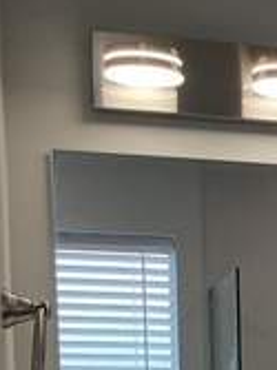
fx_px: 1271
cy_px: 556
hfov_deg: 11.4
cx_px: 525
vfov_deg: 15.3
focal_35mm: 119
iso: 50
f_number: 2.4
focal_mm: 3.3
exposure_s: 1/120
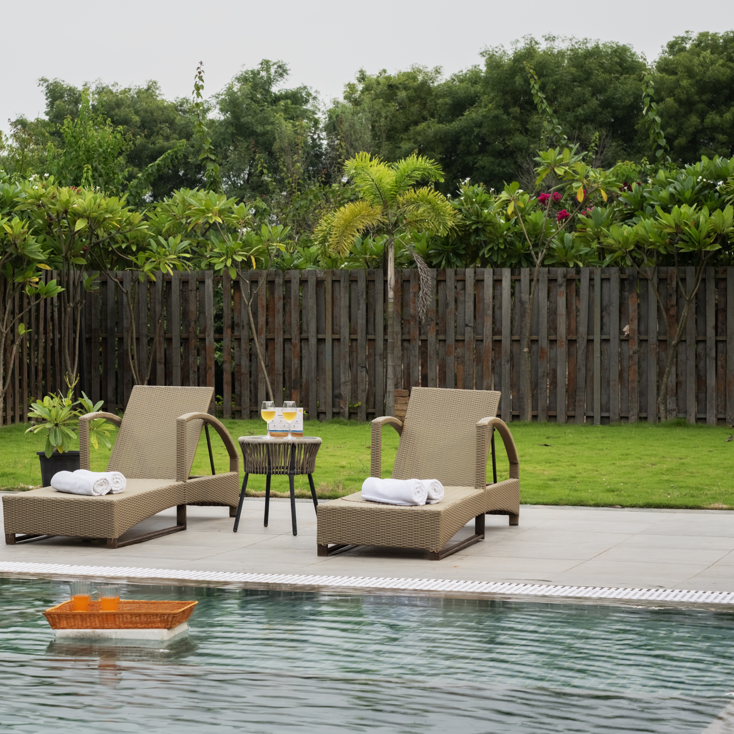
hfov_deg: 19.0
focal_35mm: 91
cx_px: 208
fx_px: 2183
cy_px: 360
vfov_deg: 19.1
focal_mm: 70
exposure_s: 1/160
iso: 250
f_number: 10
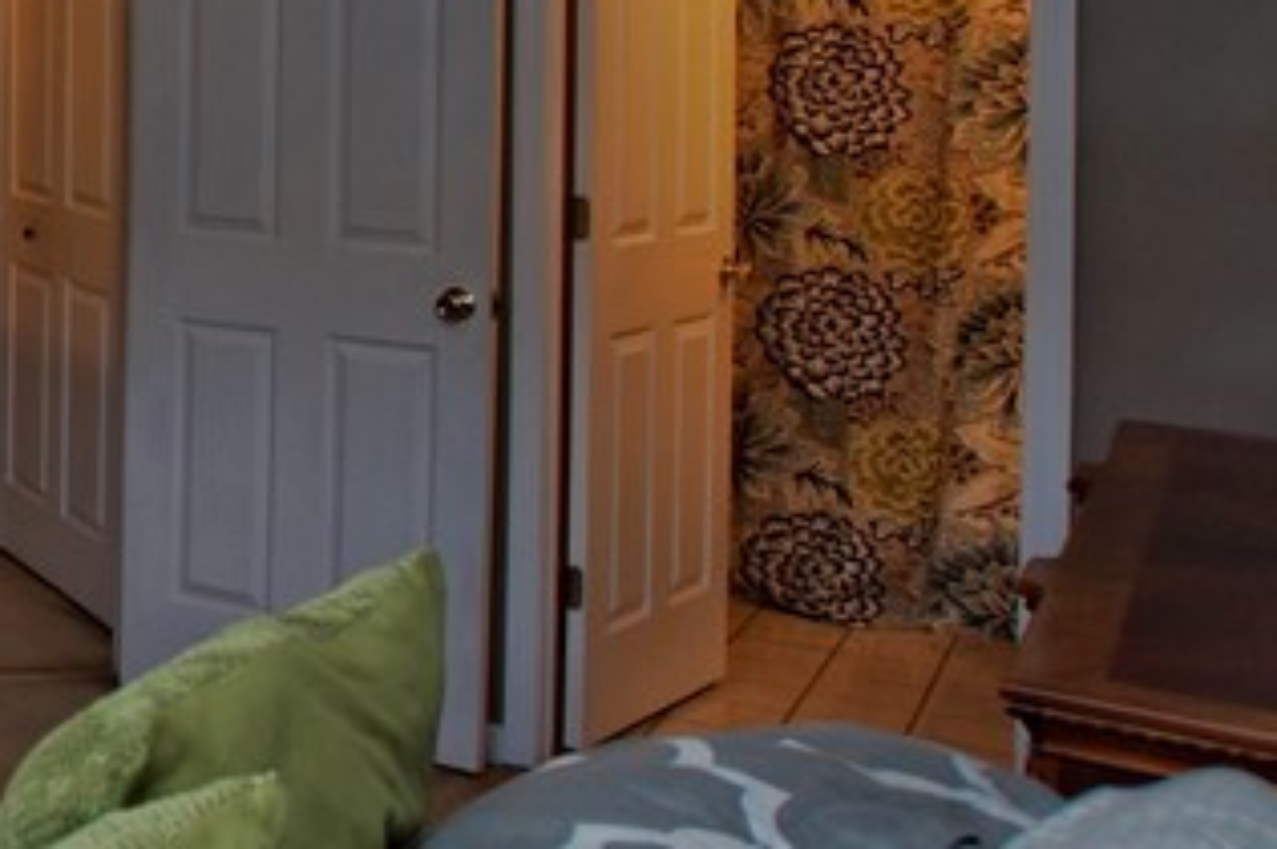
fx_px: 2010
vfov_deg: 23.1
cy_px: 44
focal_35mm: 57
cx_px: -655
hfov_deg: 25.8
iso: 100
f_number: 4.5
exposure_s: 1/20
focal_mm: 11
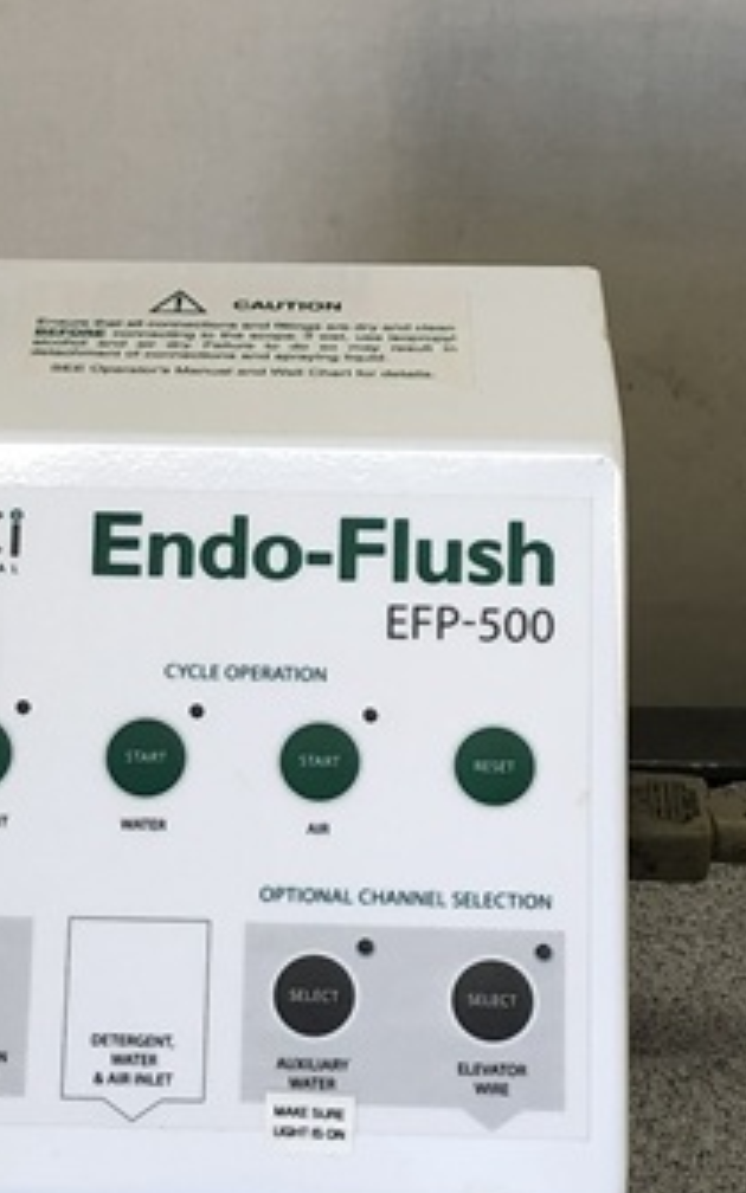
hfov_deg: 14.7
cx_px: 238
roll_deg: +0.0
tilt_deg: -31.0
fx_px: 2895
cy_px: 707
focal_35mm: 89
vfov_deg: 23.3
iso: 25
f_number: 1.8
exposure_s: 1/120
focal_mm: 3.99
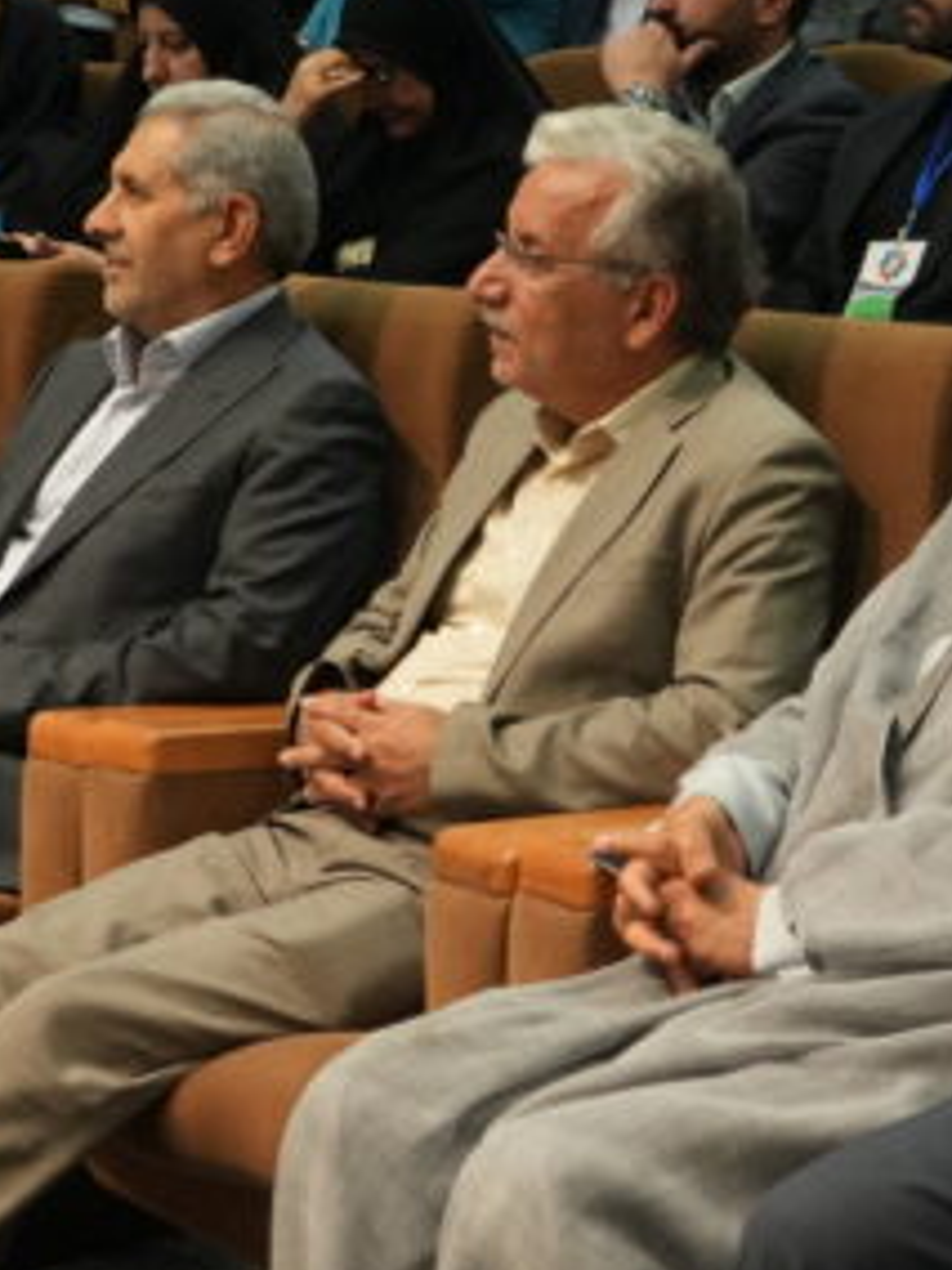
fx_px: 4327
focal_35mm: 118
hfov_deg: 12.6
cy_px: 320
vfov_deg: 16.6
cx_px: 559
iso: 2500
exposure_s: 1/40
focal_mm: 34
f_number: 4
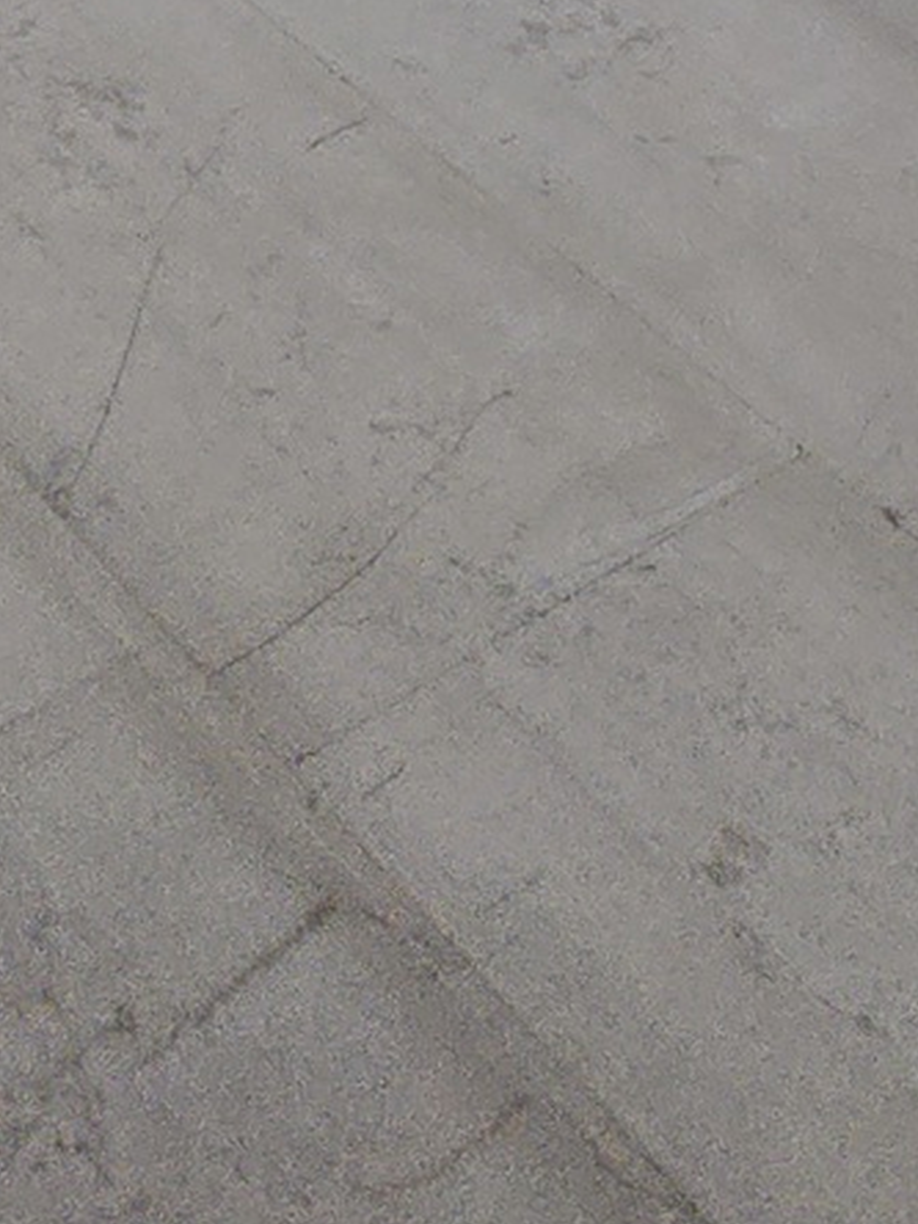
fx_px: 2652
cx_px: 152
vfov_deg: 16.9
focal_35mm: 75
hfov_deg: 19.4
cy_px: -1395
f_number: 2.2
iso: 50
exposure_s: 1/240
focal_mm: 2.2
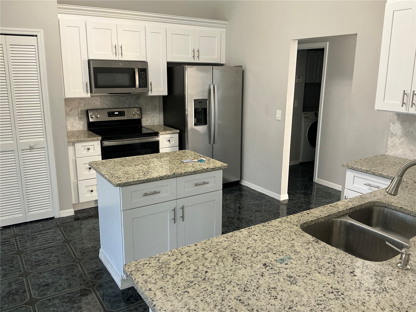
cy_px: 156
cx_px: 208
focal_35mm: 28
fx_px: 336
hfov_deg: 63.4
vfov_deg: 49.7
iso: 160
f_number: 1.8
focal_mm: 3
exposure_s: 1/60
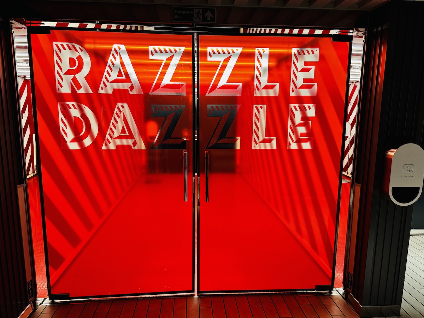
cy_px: 159
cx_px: 212
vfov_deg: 56.8
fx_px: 294
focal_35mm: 24
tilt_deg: -9.6
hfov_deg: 71.6
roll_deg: +0.0
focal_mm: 6.76
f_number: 1.78
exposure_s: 1/50
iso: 200
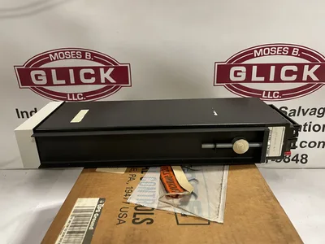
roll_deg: -0.9
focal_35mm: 26
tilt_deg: -22.3
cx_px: 162
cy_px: 122
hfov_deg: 67.3
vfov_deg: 53.1
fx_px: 244
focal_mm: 4.2
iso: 320
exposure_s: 1/60
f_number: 1.6
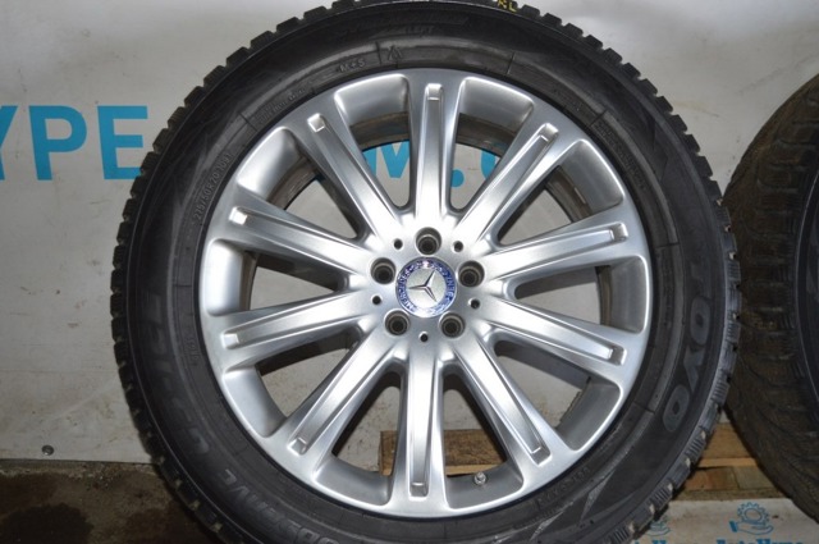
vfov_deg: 28.9
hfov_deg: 42.4
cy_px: 272
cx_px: 410
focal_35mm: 46
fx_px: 1057
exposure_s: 1/60
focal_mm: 31
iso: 720
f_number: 4.2
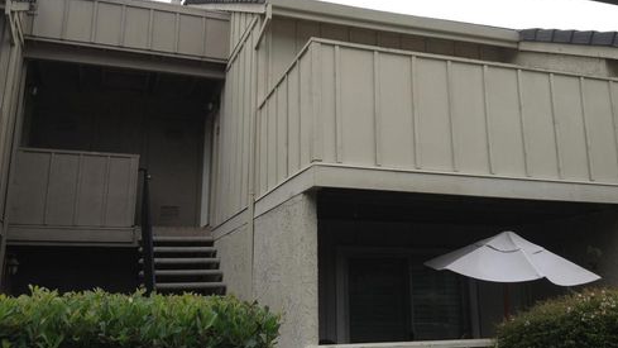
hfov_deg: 51.6
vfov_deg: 30.4
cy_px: 147
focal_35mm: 39
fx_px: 639
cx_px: 315
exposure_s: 1/593
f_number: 2.4
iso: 50
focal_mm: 4.28
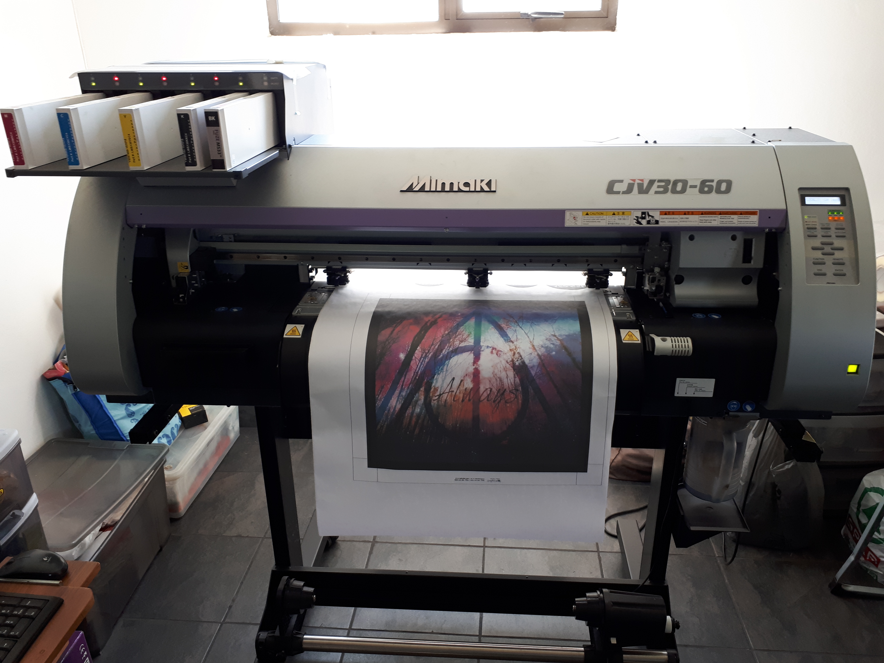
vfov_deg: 51.4
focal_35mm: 27
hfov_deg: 65.3
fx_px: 690
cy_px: 332
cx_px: 442
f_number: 1.9
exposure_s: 1/33
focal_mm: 3.6
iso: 80
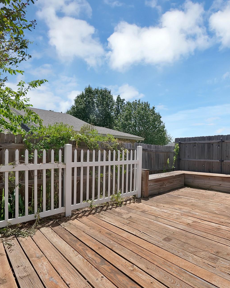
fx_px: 162
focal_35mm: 19
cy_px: 146
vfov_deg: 83.3
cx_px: 157
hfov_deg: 68.5
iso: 640
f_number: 9
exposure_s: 1/200
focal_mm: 13
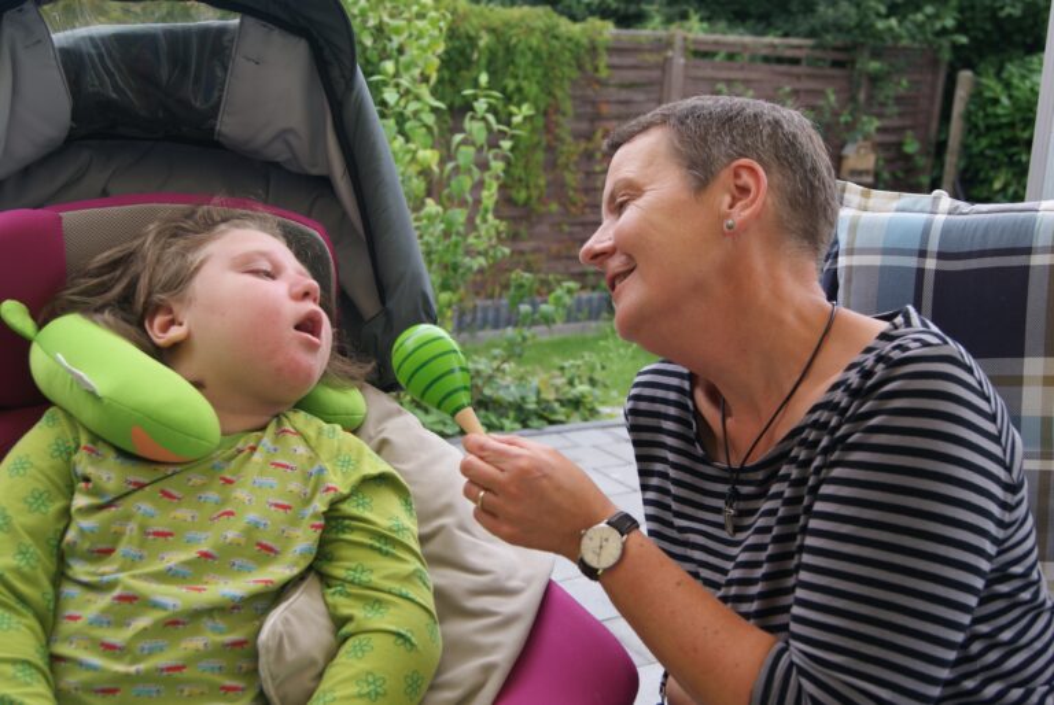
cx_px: 527
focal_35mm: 45
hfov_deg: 43.6
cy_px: 352
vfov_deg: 29.9
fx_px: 1319
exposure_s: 1/60
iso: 100
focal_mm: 30
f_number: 4.5
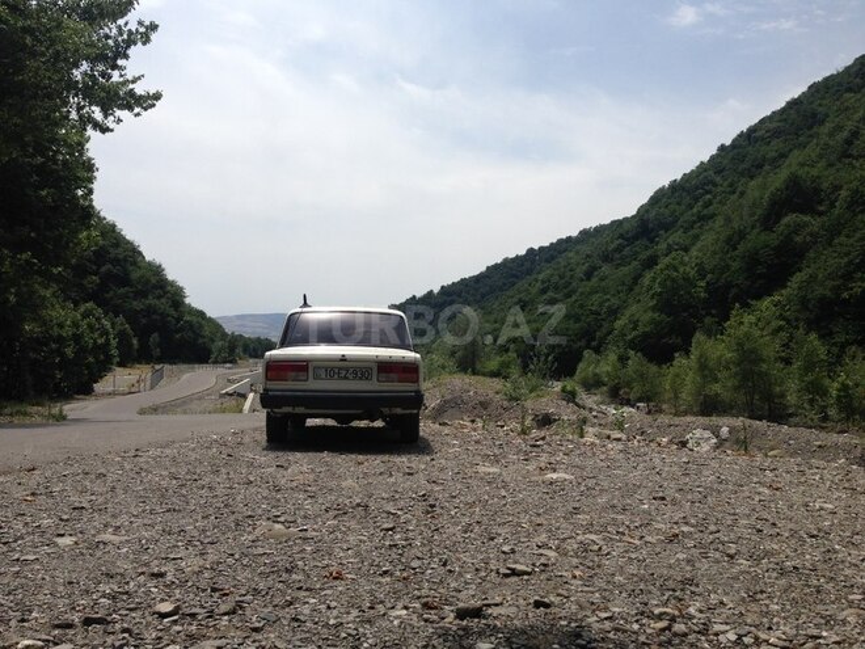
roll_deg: -2.1
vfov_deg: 42.9
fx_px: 825
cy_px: 324
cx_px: 432
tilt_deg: +0.5
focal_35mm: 33
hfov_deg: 55.4
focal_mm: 4.12
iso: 50
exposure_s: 1/2463
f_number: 2.4
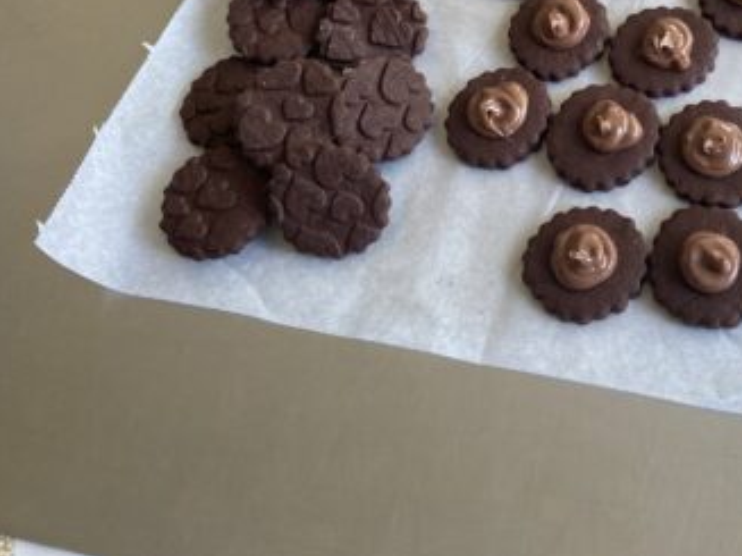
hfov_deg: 35.1
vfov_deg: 26.0
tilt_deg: -52.7
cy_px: -5
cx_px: 587
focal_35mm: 53
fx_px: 1136
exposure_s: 1/121
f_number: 1.8
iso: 100
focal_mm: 4.25
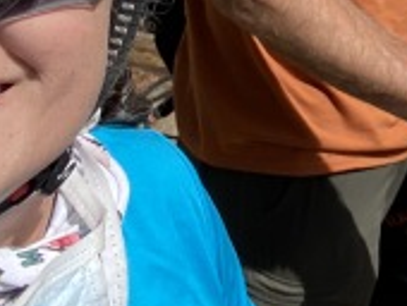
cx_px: 558
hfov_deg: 16.9
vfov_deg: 12.9
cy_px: -165
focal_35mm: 108
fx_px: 1272
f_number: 2.2
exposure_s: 1/831
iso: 25
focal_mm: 2.71
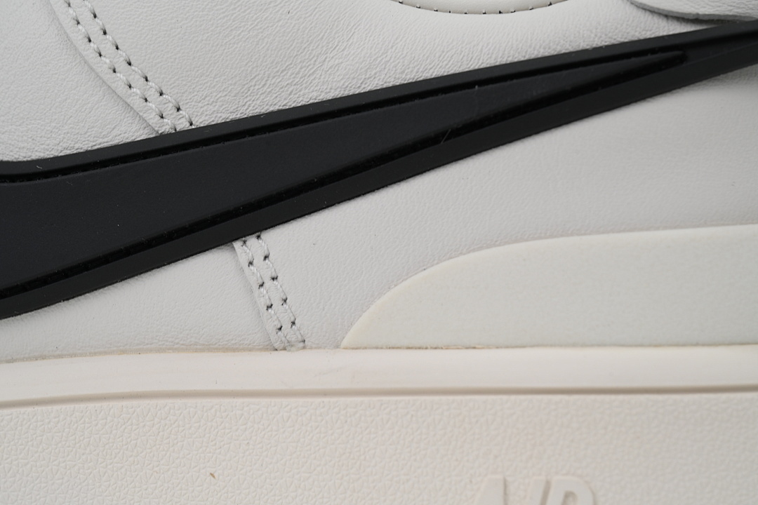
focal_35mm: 98
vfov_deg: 14.0
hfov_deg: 20.8
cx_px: 379
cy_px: 252
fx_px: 2063
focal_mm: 98
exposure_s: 1/100
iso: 400
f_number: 13
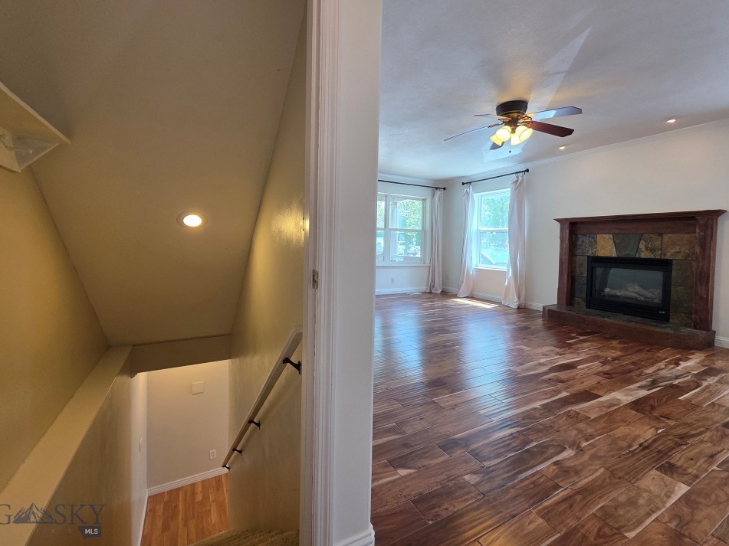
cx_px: 350
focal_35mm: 14
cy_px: 253
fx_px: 295
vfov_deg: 85.5
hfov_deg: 102.0
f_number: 1.9
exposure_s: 1/120
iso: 100
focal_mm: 2.2
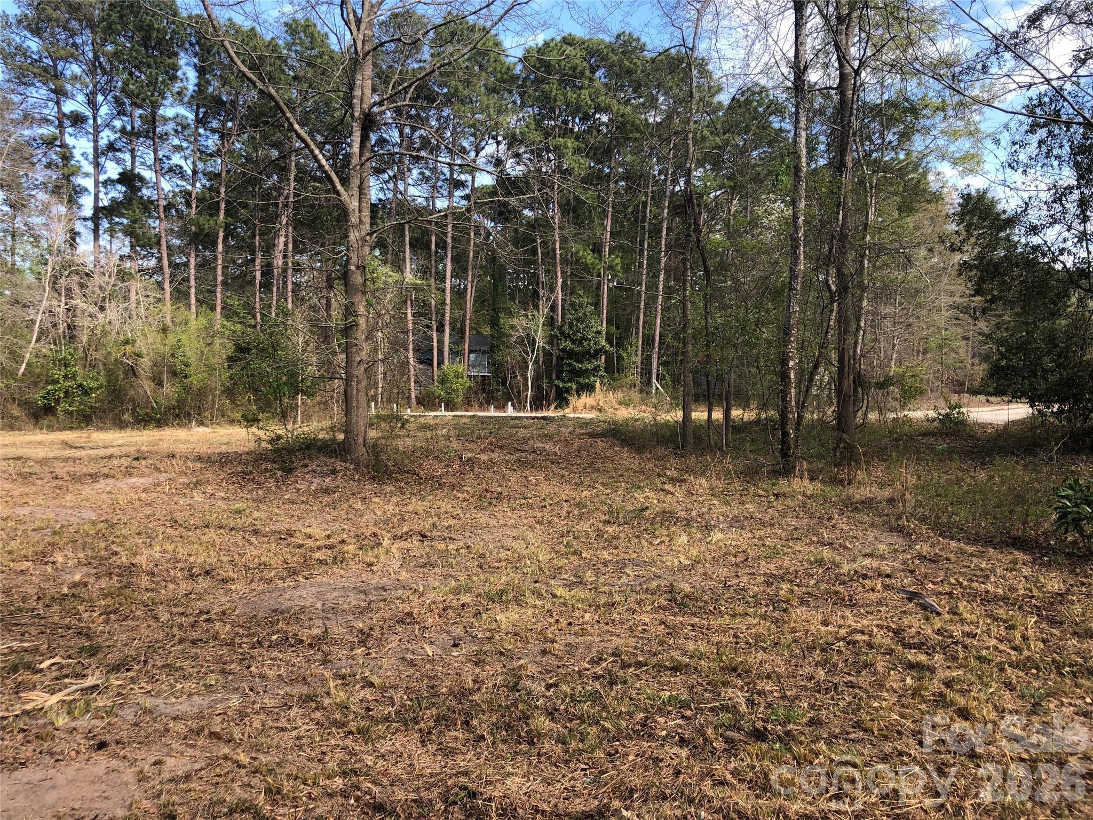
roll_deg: -0.1
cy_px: 410
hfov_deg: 63.4
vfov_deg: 49.7
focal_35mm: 28
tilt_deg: +0.6
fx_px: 884
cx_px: 546
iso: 20
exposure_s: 1/461
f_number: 1.8
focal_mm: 3.99
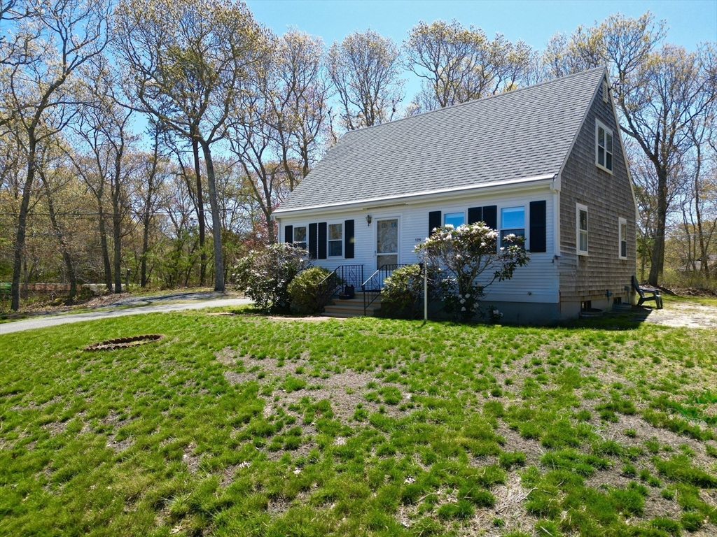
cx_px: 358
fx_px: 497
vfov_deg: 56.8
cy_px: 268
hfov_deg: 71.6
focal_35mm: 24
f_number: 1.7
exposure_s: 1/1600
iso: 120
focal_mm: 6.72
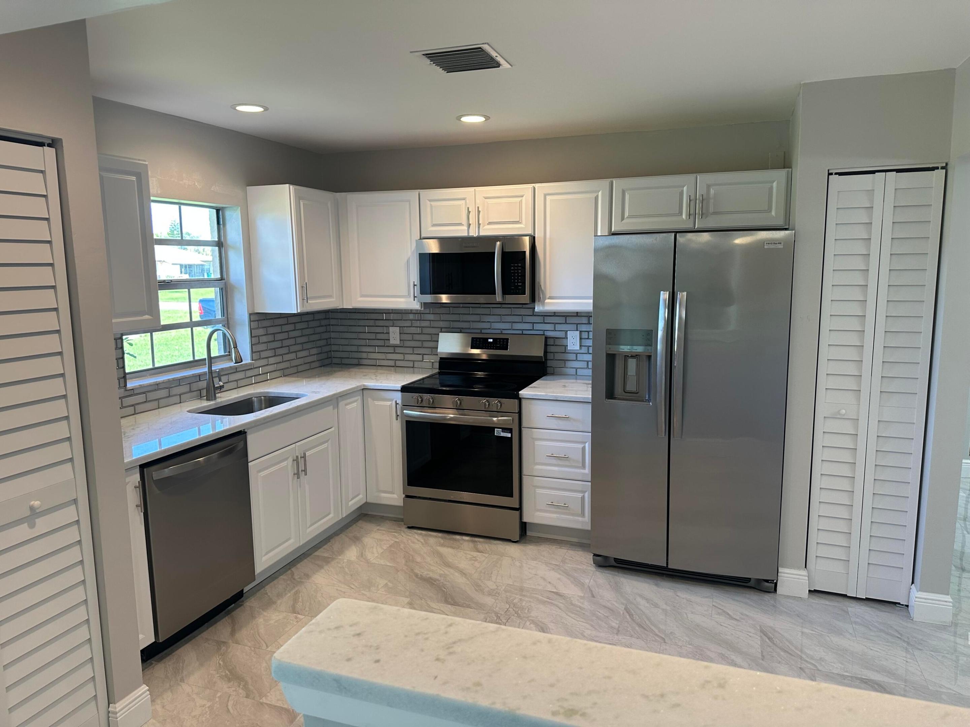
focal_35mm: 24
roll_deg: +0.6
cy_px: 364
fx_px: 673
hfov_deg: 71.6
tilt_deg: -8.2
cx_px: 485
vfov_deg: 56.8
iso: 125
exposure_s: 1/120
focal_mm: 6.86
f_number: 1.78
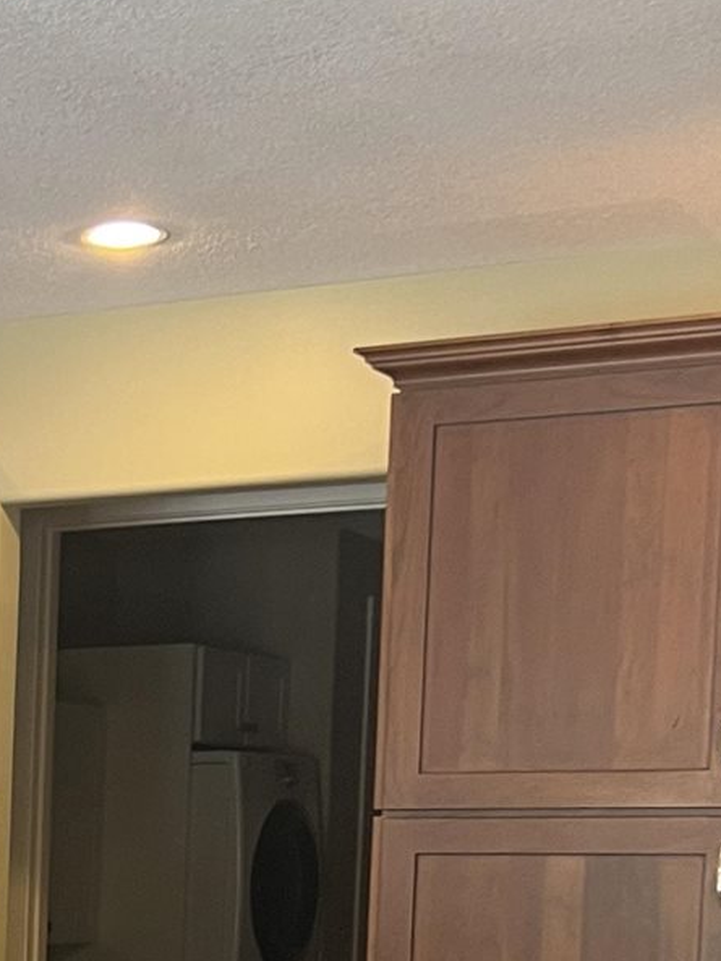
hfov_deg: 13.6
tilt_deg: -4.4
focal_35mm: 101
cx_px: -412
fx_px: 2804
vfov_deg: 18.5
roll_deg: -0.6
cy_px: 1146
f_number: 1.5
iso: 80
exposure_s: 1/60
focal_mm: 5.7
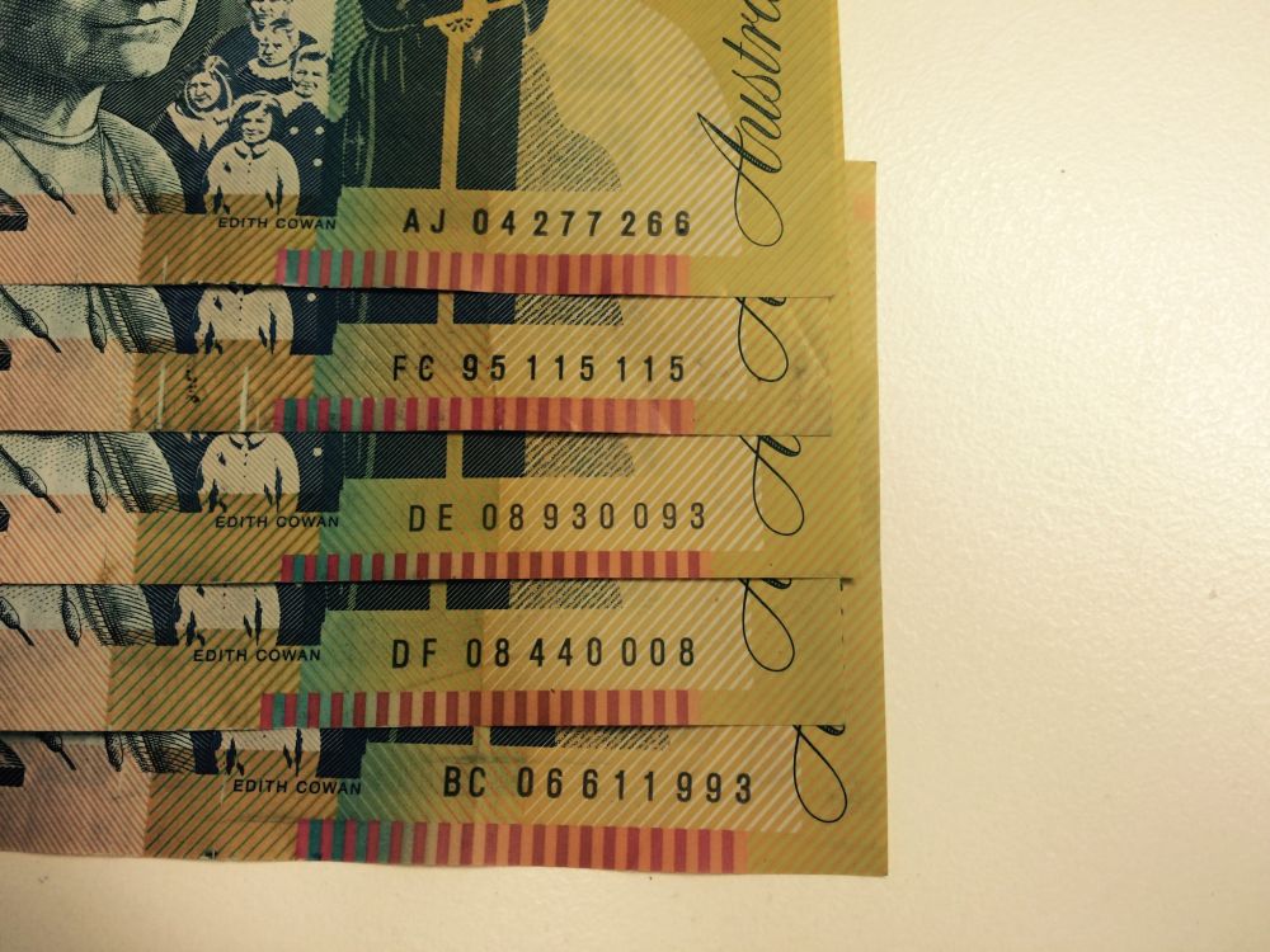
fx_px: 1064
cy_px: 476
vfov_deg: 48.2
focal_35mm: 29
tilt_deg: -78.8
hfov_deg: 61.7
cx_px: 635
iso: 50
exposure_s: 1/33
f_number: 2.2
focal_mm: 4.15
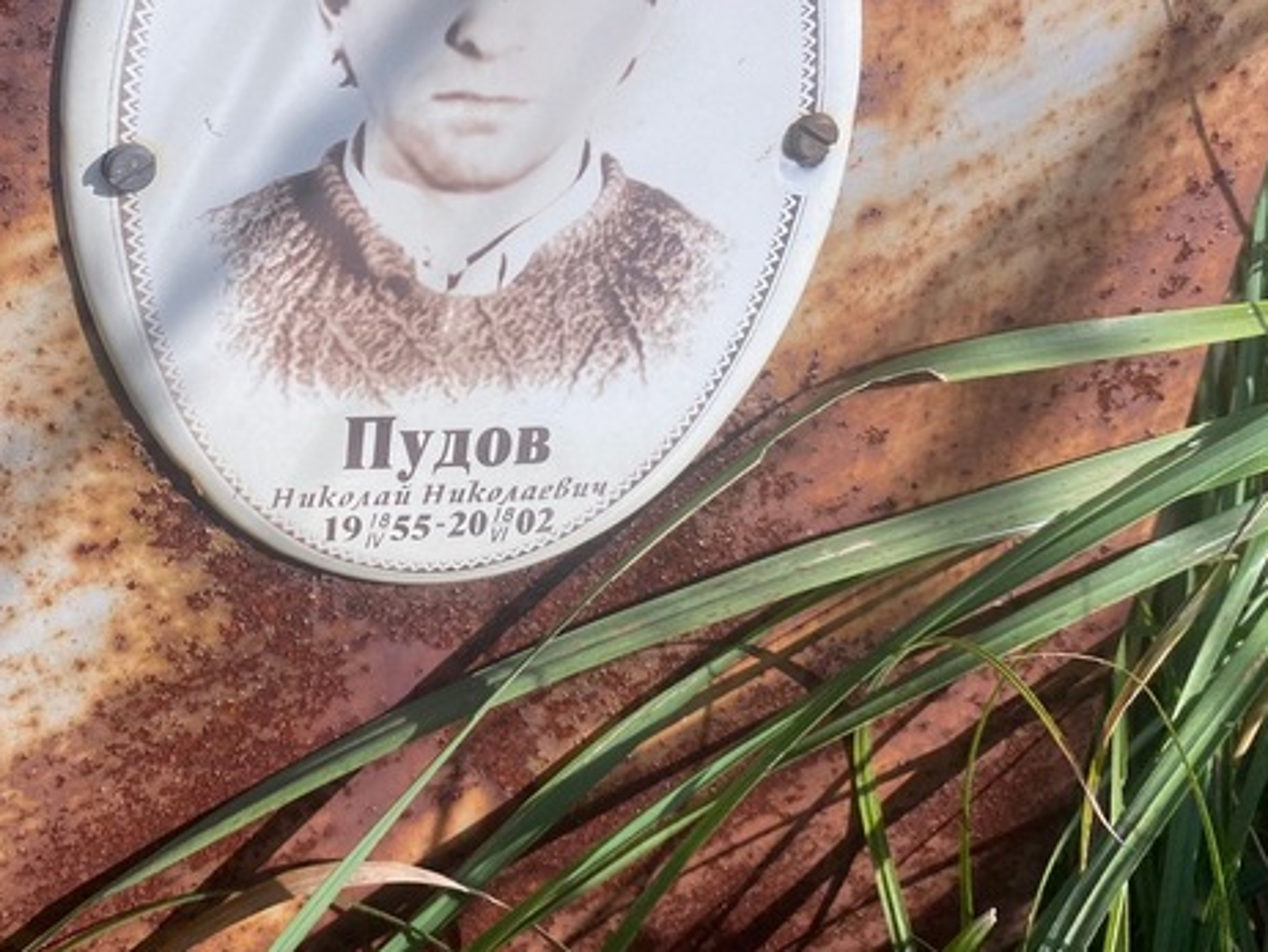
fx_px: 1649
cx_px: 387
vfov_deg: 31.6
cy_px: 241
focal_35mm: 45
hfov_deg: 41.3
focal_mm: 4.25
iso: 32
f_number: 1.8
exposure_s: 1/1927
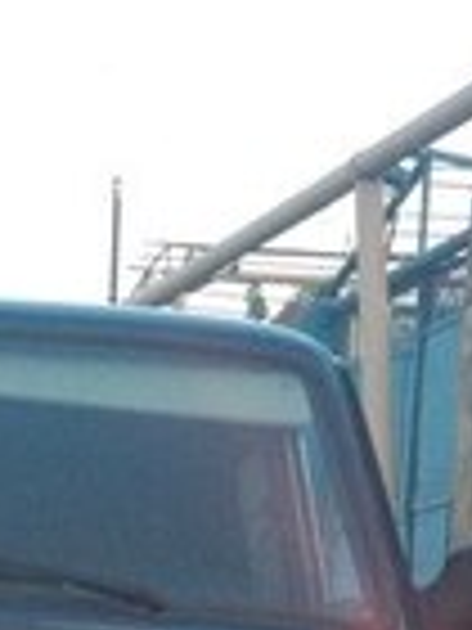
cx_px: -72
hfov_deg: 8.0
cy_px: 963
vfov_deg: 10.4
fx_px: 3345
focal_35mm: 184
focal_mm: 5.99
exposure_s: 1/100
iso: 200
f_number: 2.6
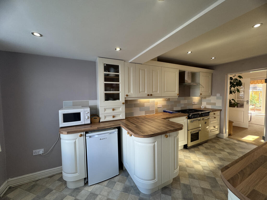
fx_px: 108
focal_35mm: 14
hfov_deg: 102.1
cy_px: 100
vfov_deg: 85.7
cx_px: 134
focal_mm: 2.22
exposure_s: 1/100
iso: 125
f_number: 2.2
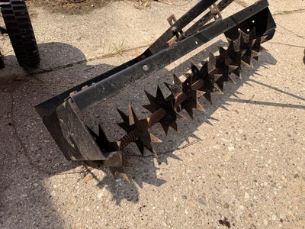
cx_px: 152
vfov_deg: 56.8
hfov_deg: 71.6
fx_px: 211
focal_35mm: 24
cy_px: 114
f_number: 1.78
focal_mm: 6.76
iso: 80
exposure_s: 1/4673
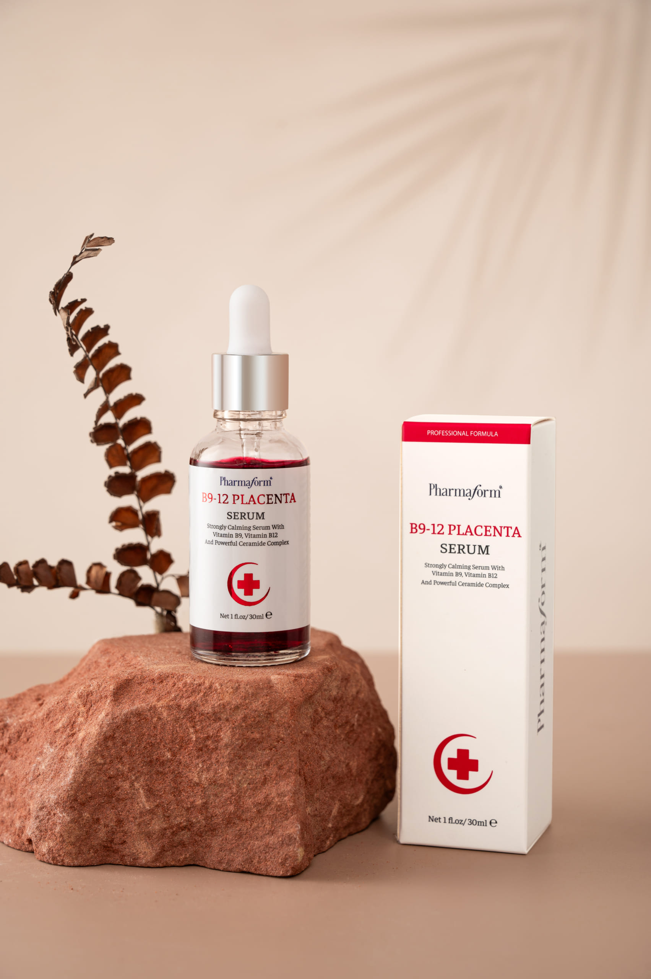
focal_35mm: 70
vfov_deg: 28.9
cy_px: 490
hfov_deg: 19.4
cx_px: 326
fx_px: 1901
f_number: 7.1
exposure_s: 1/160
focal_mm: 70
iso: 200
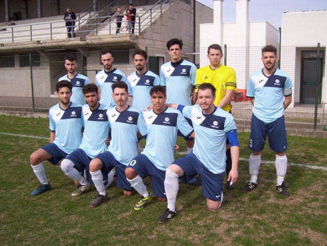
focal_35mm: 36
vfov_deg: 39.7
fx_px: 340
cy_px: 123
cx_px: 164
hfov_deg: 51.3
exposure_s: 1/640
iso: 80
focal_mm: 6
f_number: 4.8
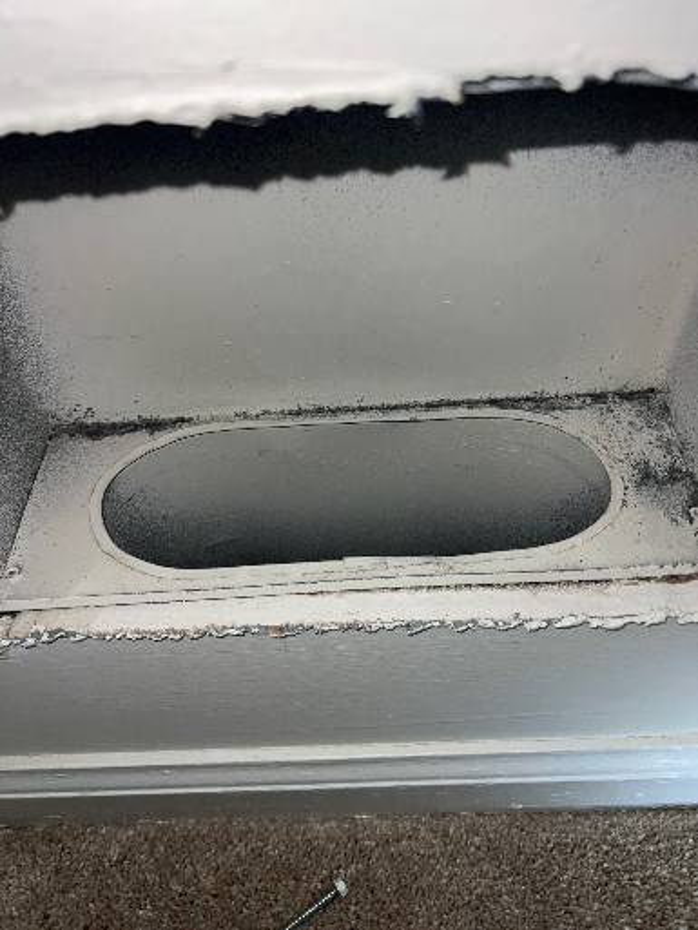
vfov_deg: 63.4
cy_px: 465
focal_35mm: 28
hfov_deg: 49.8
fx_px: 752
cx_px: 349
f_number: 1.8
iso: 20
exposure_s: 1/3546
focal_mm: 4
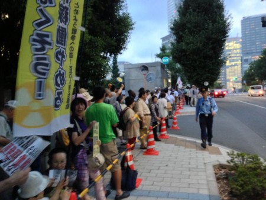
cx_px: 133
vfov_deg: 43.0
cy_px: 100
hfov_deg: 55.3
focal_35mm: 33
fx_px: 254
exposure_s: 1/20
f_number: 2.4
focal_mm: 4.13
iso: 400
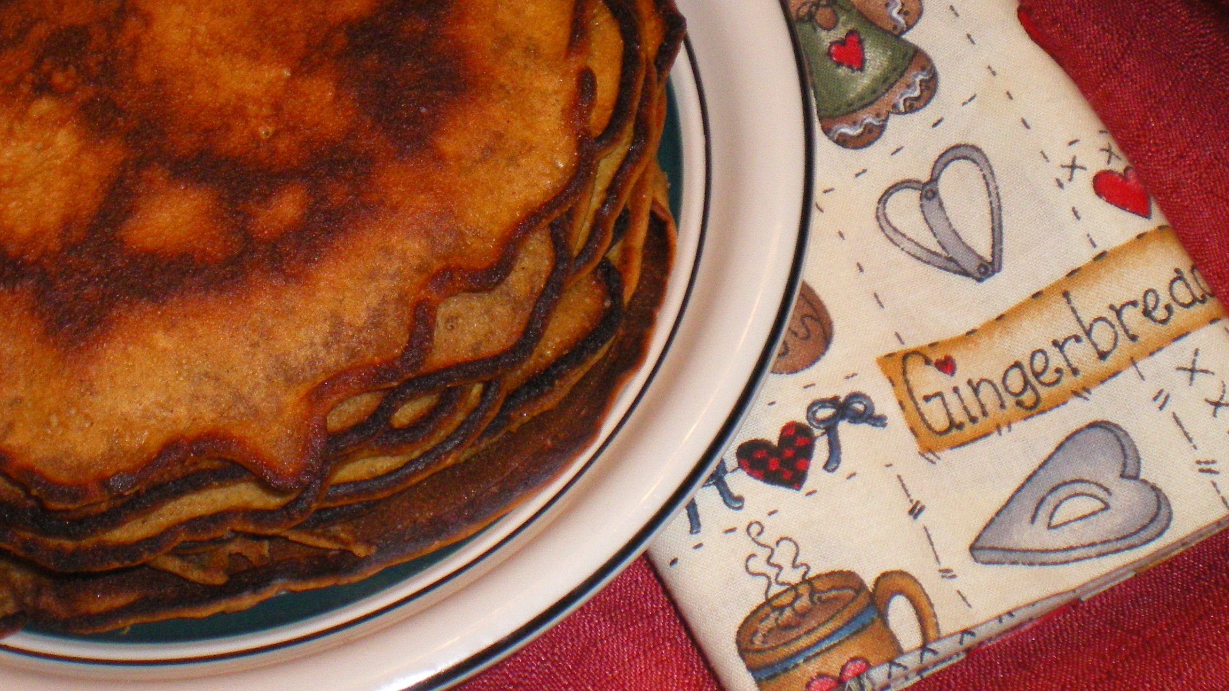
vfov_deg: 18.7
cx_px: 444
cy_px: 191
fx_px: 2086
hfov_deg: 32.6
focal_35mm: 64
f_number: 4.9
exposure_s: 1/50
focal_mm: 7.4
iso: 320
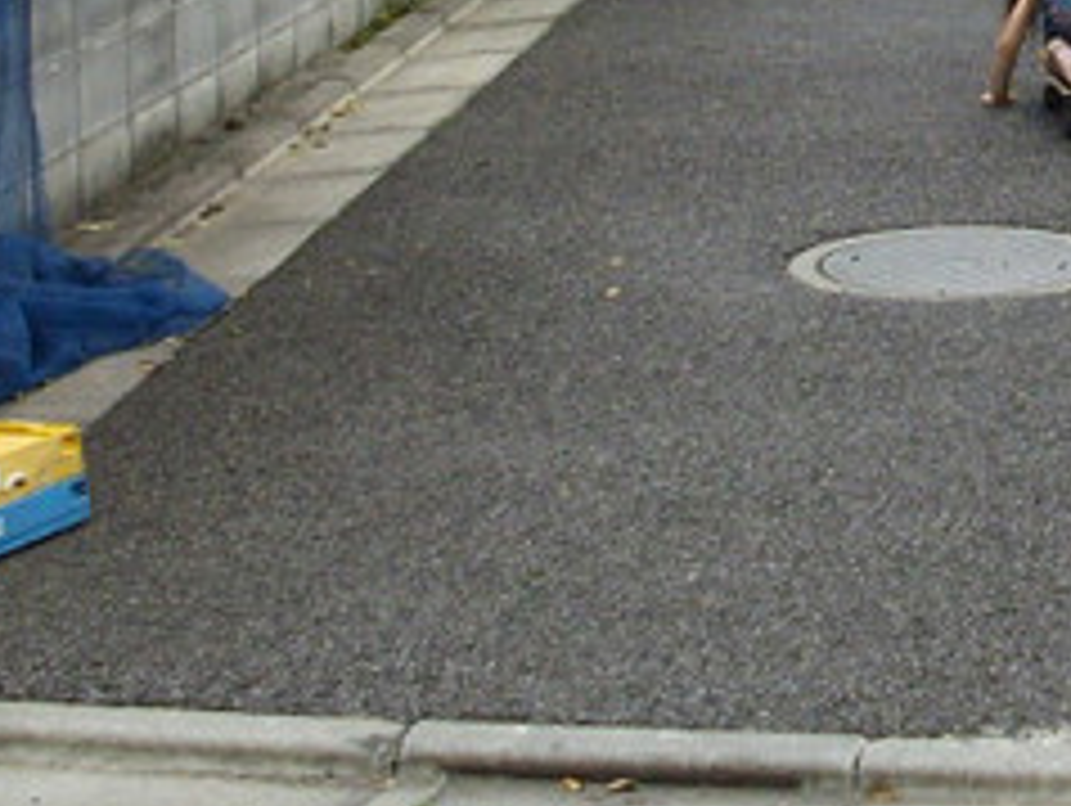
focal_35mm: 132
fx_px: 4088
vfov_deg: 11.0
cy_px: -279
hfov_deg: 14.6
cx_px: 1166
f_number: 2.8
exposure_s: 1/320
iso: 80
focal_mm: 6.2
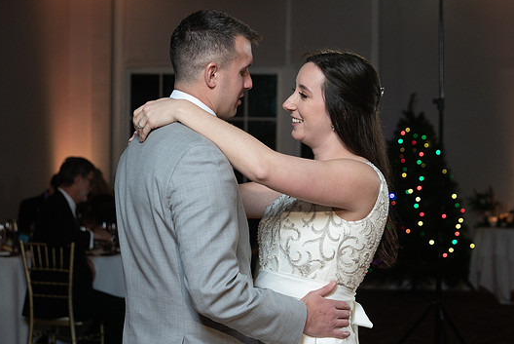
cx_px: 252
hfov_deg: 23.9
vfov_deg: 16.1
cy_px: 188
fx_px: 1215
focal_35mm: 85
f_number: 5.6
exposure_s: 1/200
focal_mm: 70
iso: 2000
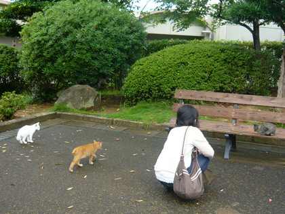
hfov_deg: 42.9
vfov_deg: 32.9
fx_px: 362
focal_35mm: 44
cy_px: 107
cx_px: 142
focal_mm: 5.5
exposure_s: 1/60
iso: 100
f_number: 2.8
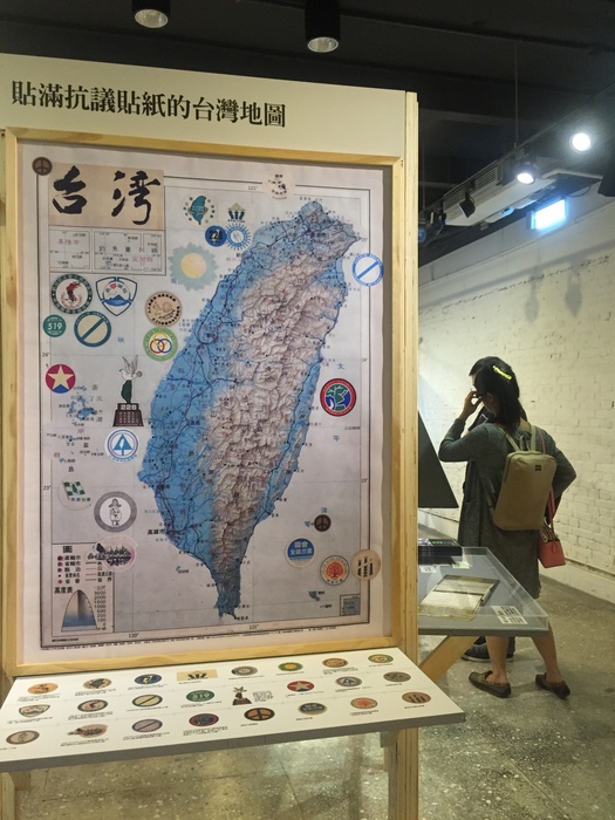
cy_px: 410
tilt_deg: +0.2
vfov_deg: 61.7
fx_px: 687
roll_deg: -0.7
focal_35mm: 29
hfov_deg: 48.2
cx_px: 308
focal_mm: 4.15
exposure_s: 1/30
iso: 125
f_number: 2.2
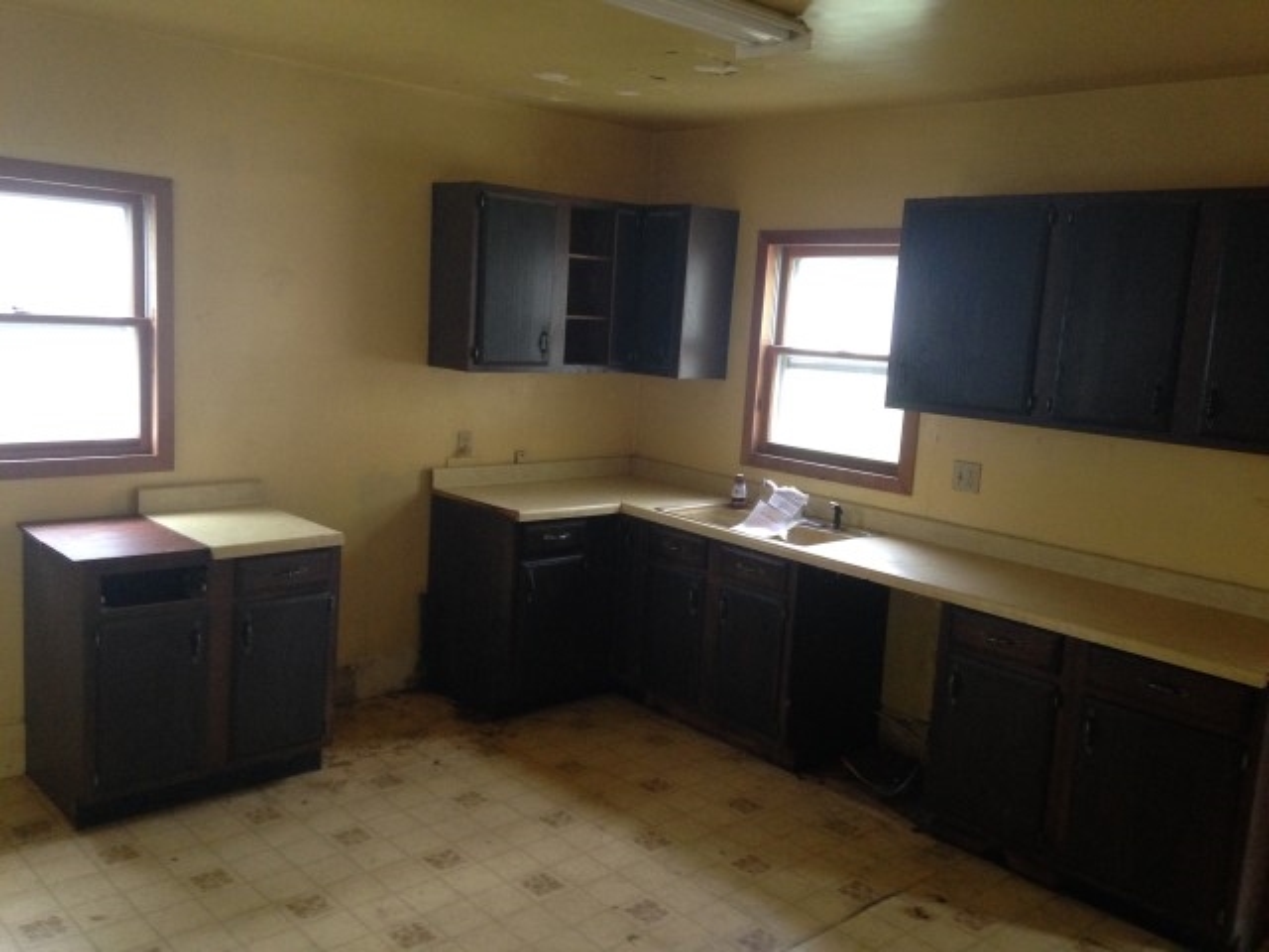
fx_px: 1210
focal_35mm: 33
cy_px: 476
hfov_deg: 55.4
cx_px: 634
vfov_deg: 42.9
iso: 250
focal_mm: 4.12
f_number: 2.4
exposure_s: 1/20
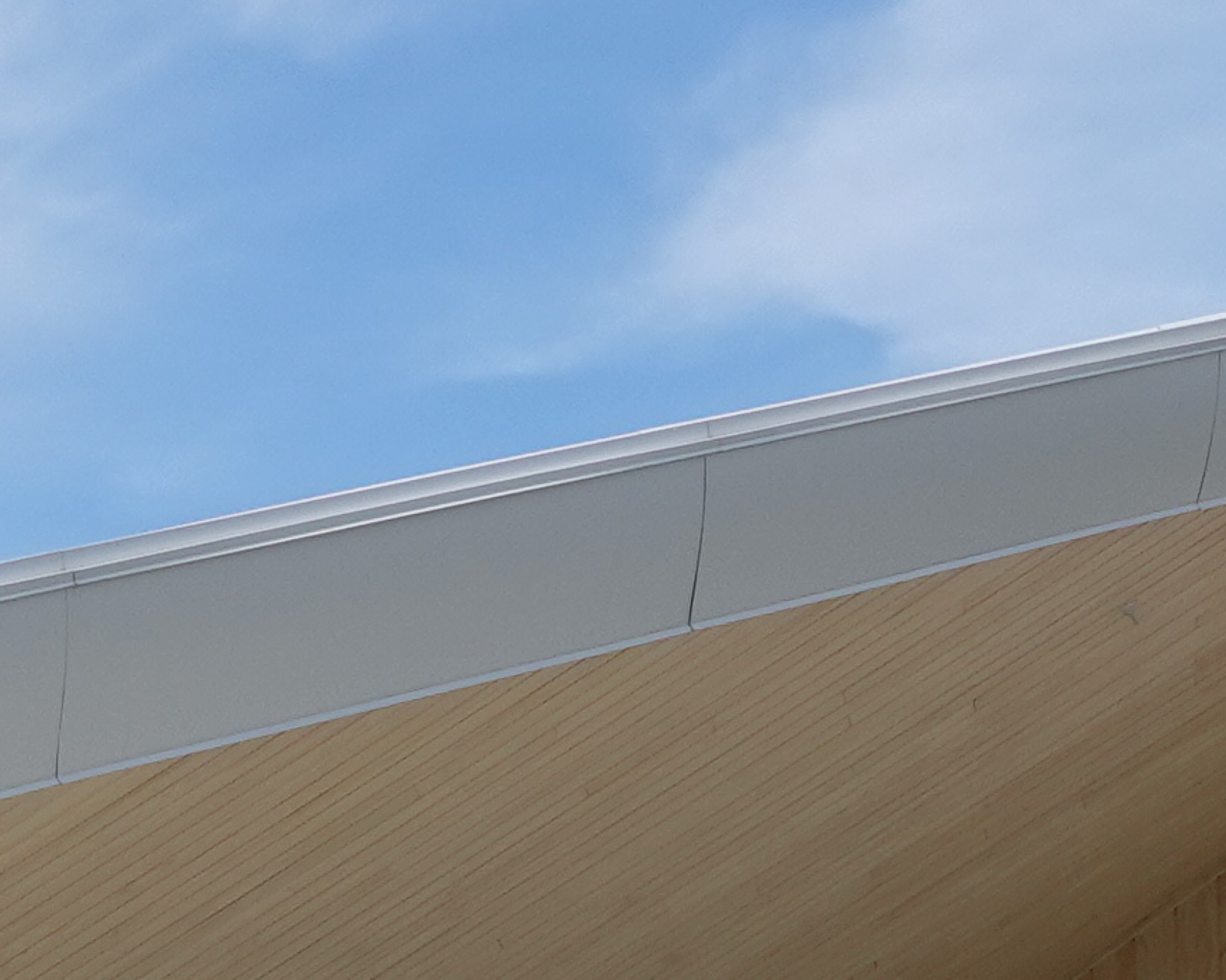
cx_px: -424
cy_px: 2001
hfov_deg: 9.2
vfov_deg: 7.2
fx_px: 7473
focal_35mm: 206
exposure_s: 1/800
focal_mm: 12.96
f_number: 4
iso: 100
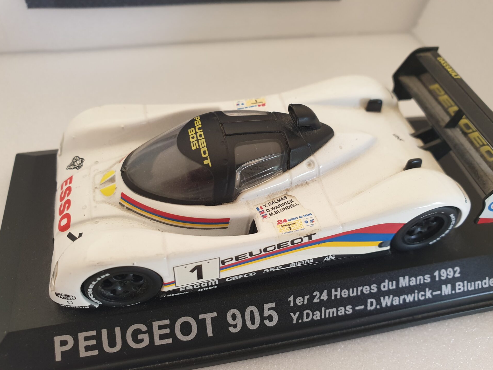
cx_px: 260
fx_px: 399
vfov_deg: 49.7
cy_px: 197
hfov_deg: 63.4
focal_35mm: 28
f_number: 2.4
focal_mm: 4.3
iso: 200
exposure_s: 1/82
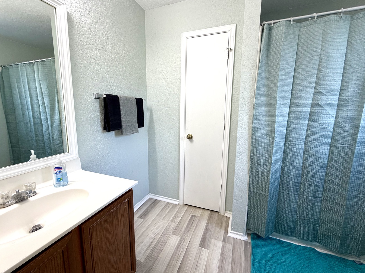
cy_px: 133
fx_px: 158
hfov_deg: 98.2
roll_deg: -0.2
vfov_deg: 81.7
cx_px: 183
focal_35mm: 15
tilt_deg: -8.2
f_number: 2.2
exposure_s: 1/120
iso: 160
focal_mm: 2.22
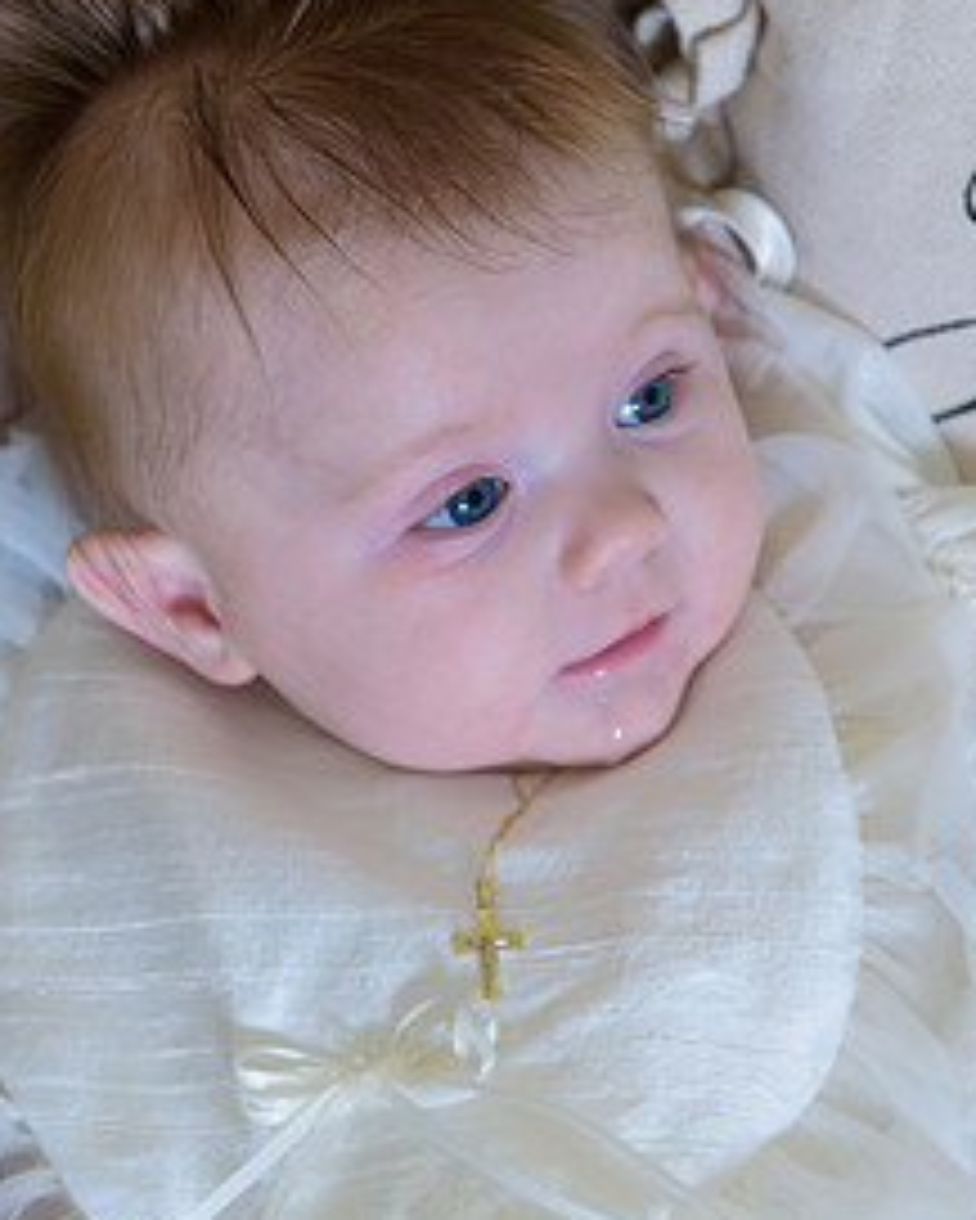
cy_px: 531
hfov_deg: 14.1
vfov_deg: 17.6
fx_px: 3933
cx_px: 454
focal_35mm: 109
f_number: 3.2
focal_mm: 70
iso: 1600
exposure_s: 1/125
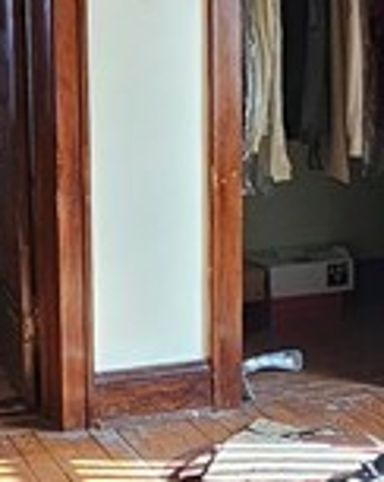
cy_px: 170
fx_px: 1210
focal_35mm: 85
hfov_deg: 17.7
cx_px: 31
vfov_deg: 22.4
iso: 125
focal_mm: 2.2
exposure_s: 1/77
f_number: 2.2
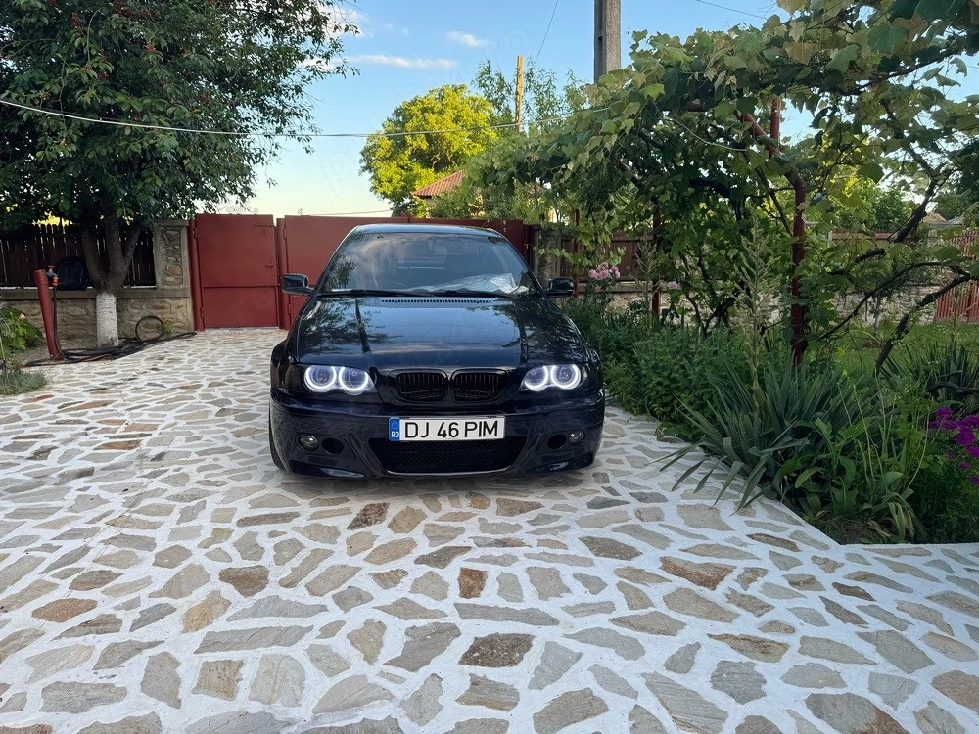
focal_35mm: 24
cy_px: 367
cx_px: 490
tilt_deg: -10.0
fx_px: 679
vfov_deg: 56.8
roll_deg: +0.1
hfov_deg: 71.6
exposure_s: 1/419
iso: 80
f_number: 1.78
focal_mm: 6.76
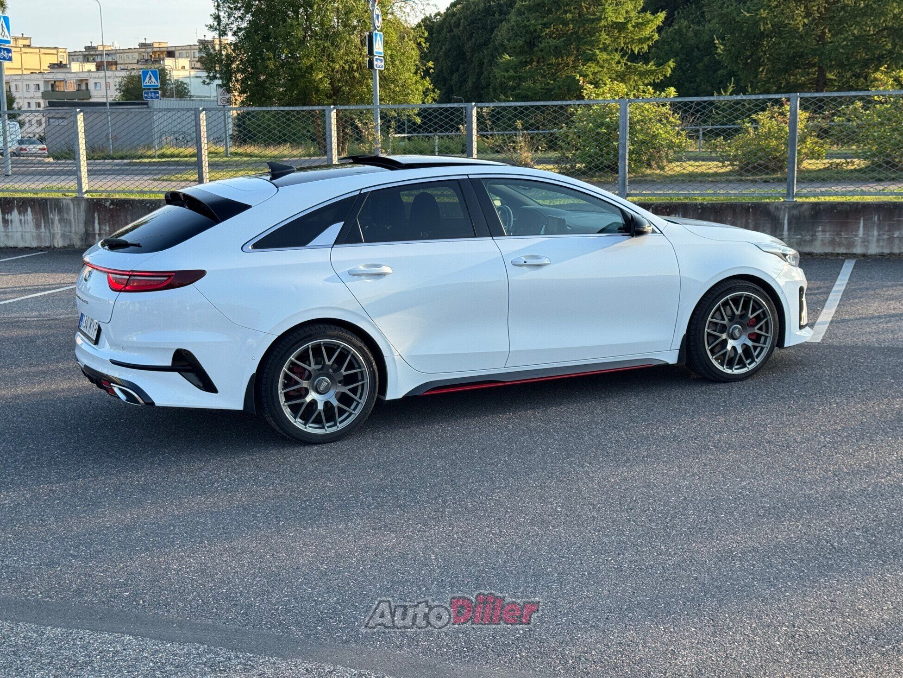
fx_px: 1252
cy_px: 339
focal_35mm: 48
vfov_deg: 30.3
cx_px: 452
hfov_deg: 39.7
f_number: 1.78
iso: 64
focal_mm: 6.76
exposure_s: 1/1076
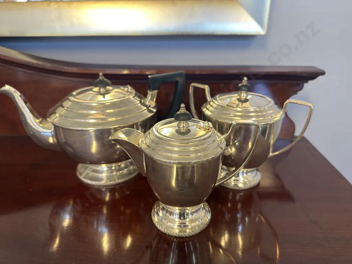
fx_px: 244
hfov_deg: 71.6
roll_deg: +0.5
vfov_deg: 56.8
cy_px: 132
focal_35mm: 24
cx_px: 176
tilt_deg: -24.2
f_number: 1.78
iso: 160
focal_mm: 6.86
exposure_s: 1/50
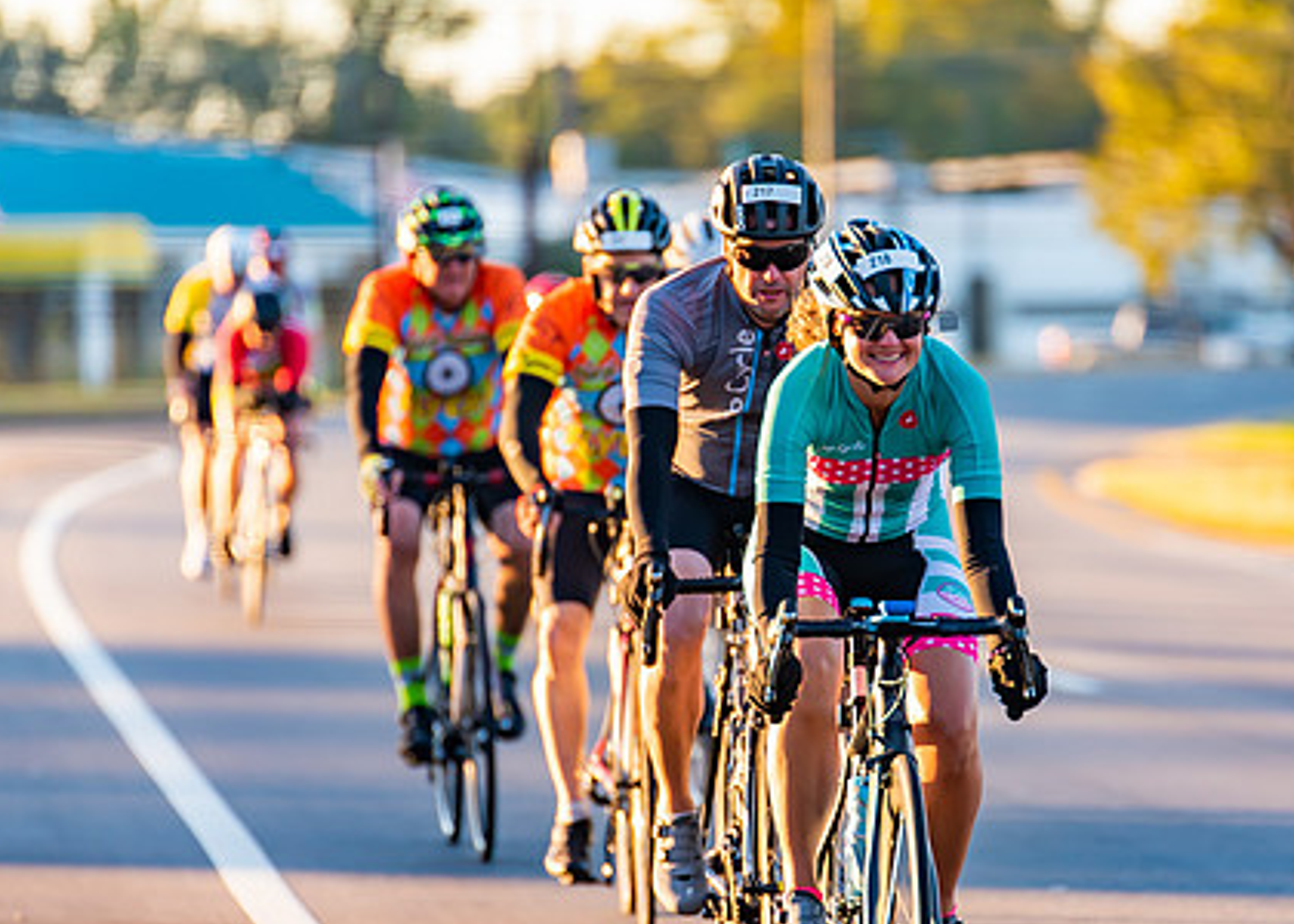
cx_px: 805
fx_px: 12716
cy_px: 465
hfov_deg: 5.8
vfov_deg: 4.2
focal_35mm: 346
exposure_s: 1/500
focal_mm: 200
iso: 250
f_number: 2.8
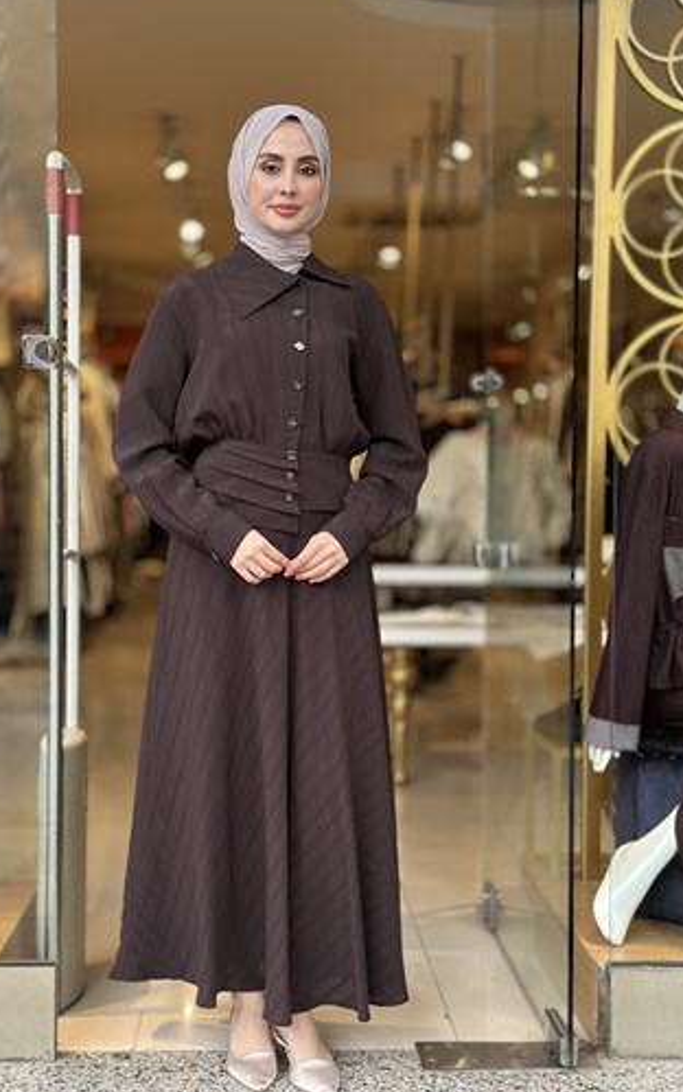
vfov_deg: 38.2
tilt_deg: -2.2
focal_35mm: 53
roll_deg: -0.8
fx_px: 1578
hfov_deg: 24.4
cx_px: 287
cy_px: 541
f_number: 1.78
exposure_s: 1/148
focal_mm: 6.86
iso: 64
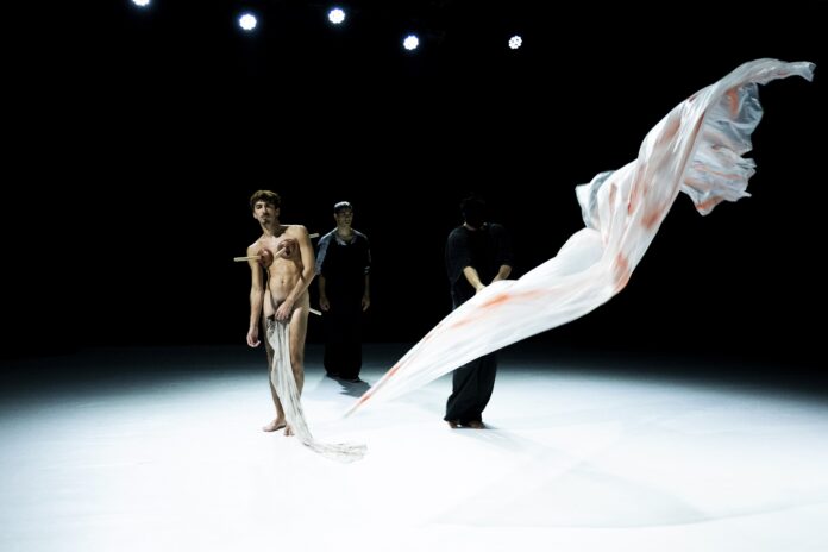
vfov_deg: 38.9
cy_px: 276
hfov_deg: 55.8
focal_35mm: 34
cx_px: 414
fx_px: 782
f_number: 2.8
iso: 5000
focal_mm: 22.7
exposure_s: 1/60
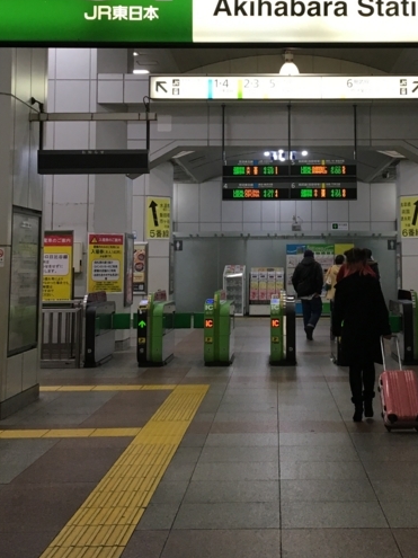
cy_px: 159
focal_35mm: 60
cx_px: 287
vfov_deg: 31.8
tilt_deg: +6.3
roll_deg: +0.3
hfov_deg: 24.3
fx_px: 966
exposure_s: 1/30
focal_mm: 4.15
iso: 40
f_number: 2.2
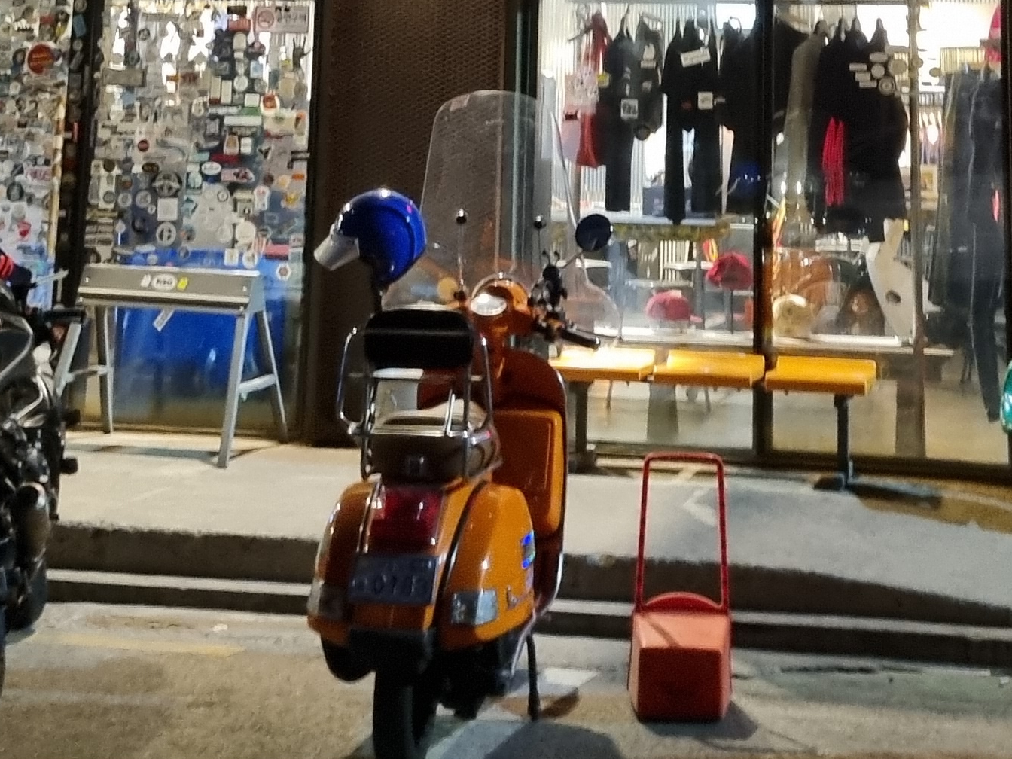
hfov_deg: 25.0
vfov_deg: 17.1
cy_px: -375
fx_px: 2280
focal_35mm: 78
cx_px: 616
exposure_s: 1/24
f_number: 1.8
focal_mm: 5.4
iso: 640
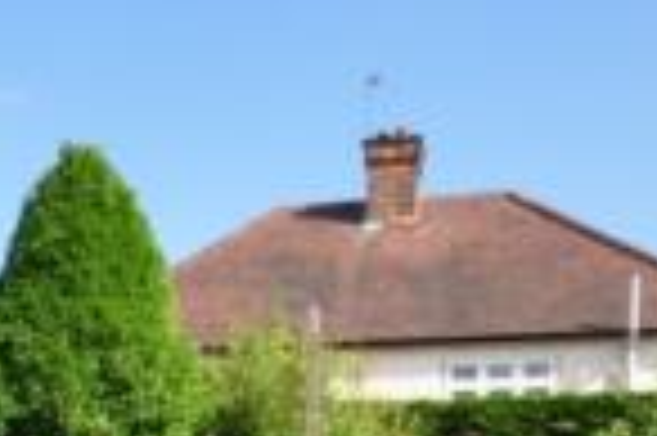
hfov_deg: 18.7
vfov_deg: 12.7
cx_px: -198
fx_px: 1846
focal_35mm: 101
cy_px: 688
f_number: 22
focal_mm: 15
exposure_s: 1/25
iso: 200
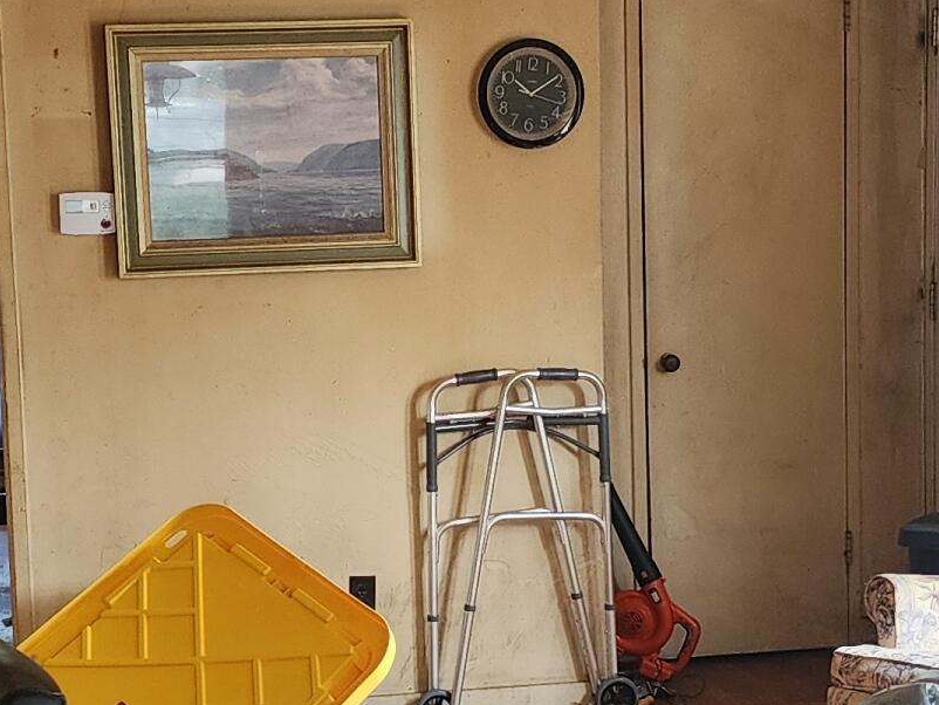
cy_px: 488
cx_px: 466
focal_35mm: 86
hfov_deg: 22.8
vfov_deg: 17.1
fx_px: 2334
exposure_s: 1/120
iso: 200
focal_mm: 6.4
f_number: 1.8
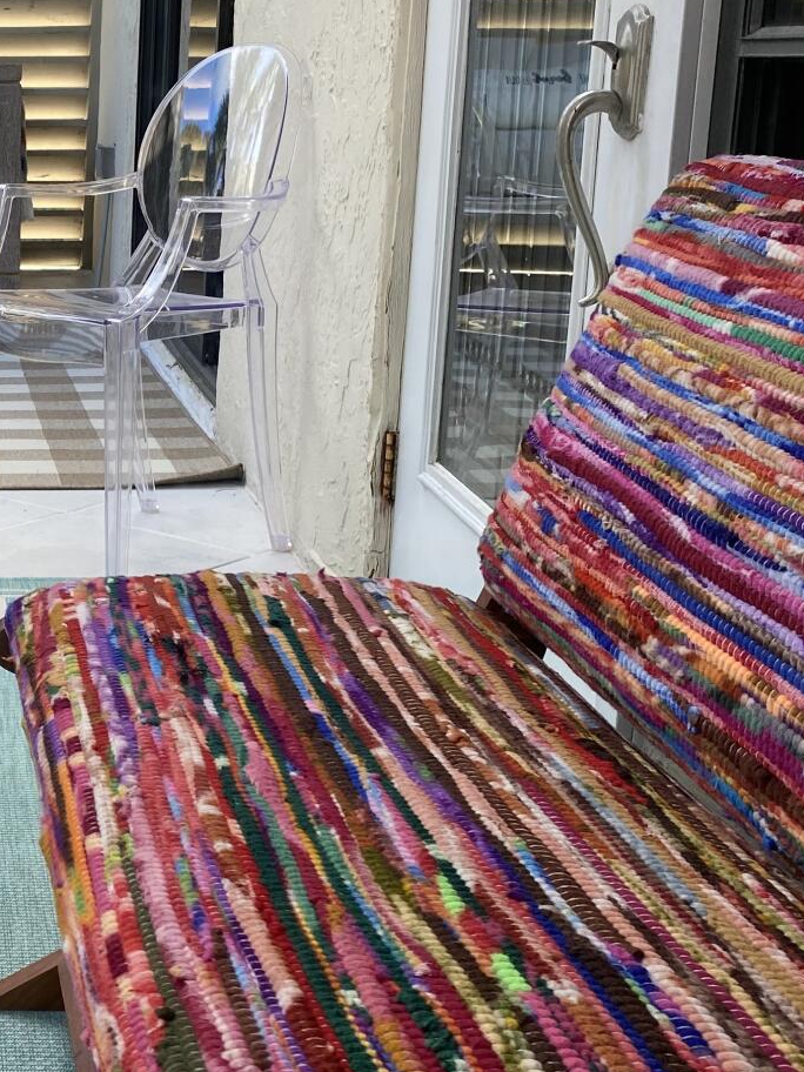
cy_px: 455
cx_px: -67
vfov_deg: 33.7
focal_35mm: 57
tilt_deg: -12.3
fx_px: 1765
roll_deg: +0.1
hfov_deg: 24.1
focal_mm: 4.25
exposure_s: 1/223
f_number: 1.8
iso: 32
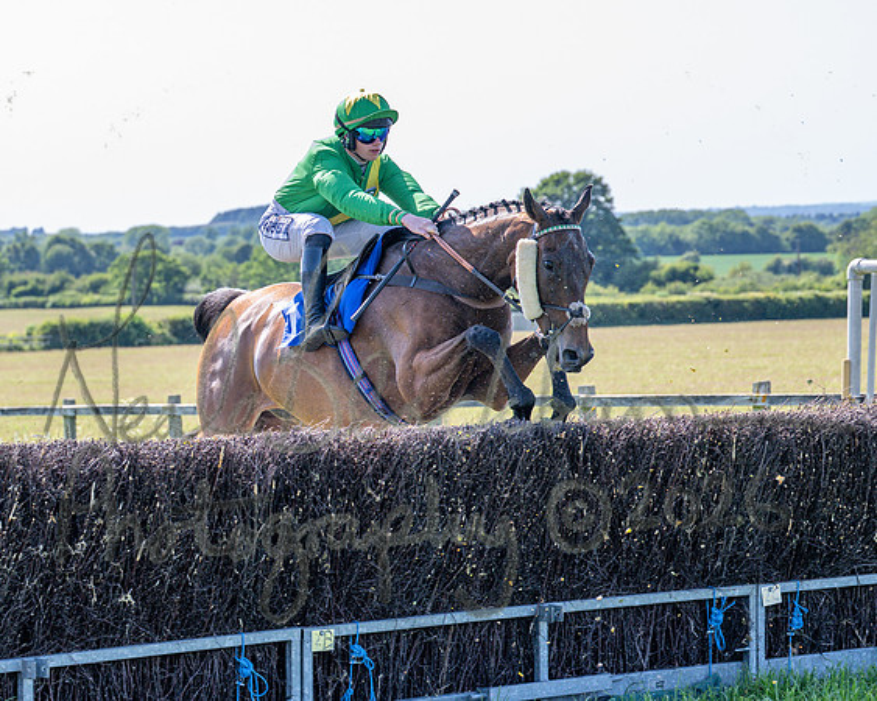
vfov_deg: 13.7
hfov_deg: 17.1
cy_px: 288
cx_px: 312
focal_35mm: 112
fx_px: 2915
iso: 400
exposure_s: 1/1600
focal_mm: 70
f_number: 4
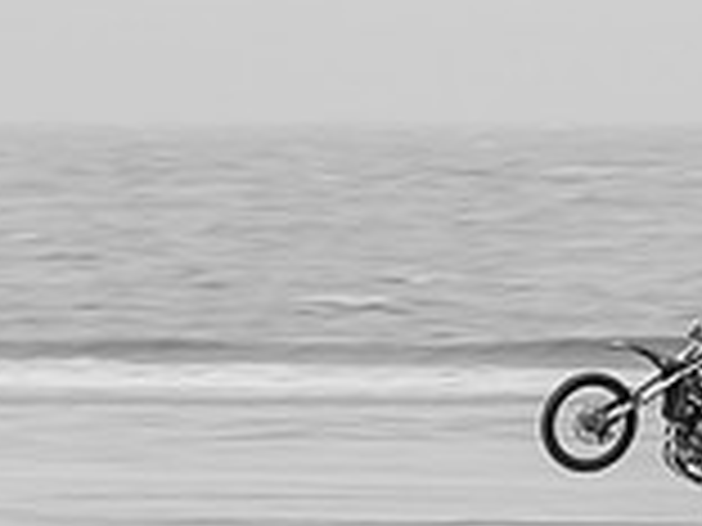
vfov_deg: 2.8
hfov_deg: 3.7
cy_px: 54
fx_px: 10809
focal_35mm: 533
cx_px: 945
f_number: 4
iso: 64
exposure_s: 1/160
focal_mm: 95
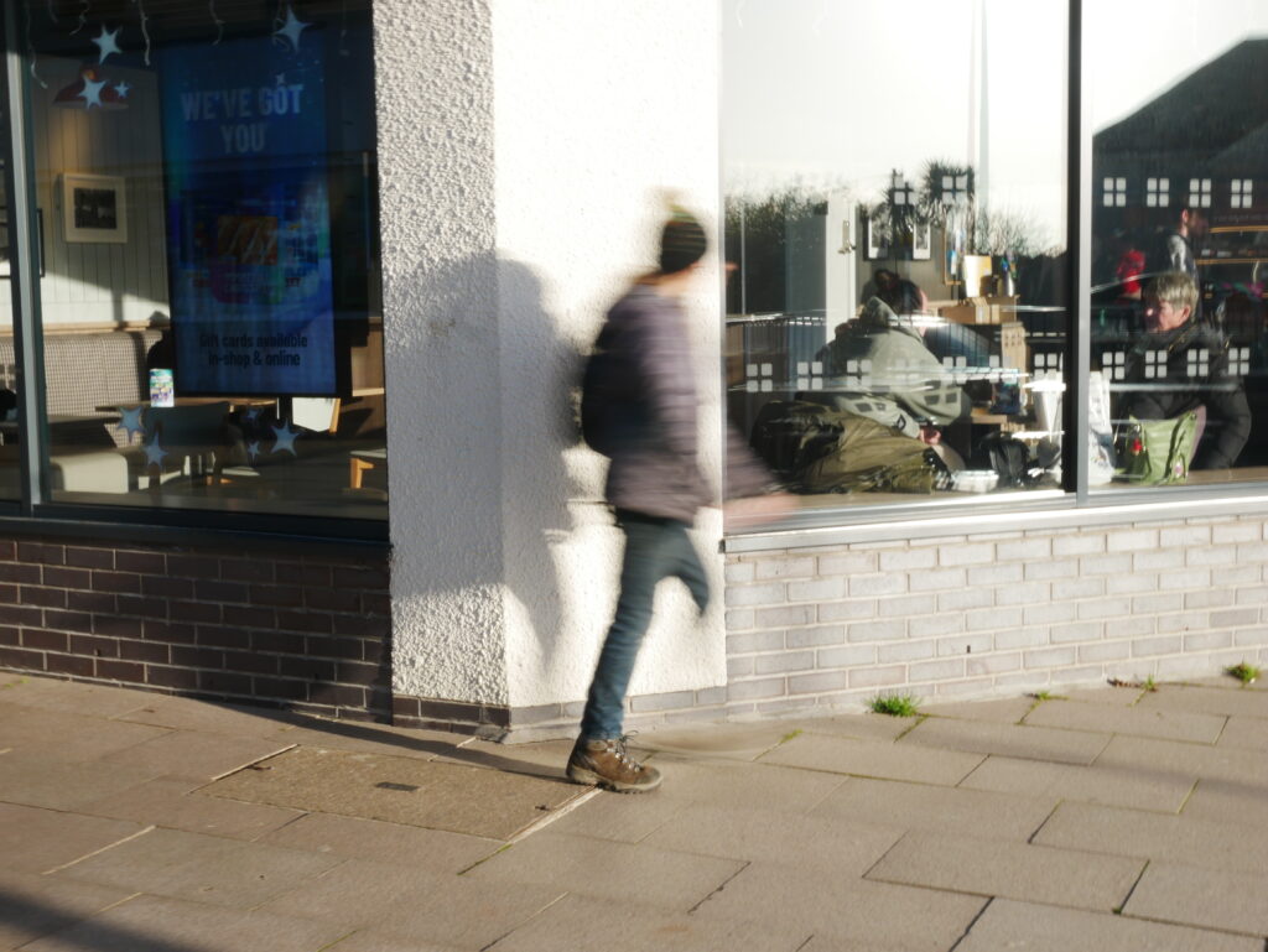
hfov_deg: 38.2
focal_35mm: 50
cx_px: 634
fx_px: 1832
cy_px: 476
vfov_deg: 29.1
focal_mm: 25
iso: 200
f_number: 22
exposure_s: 1/13
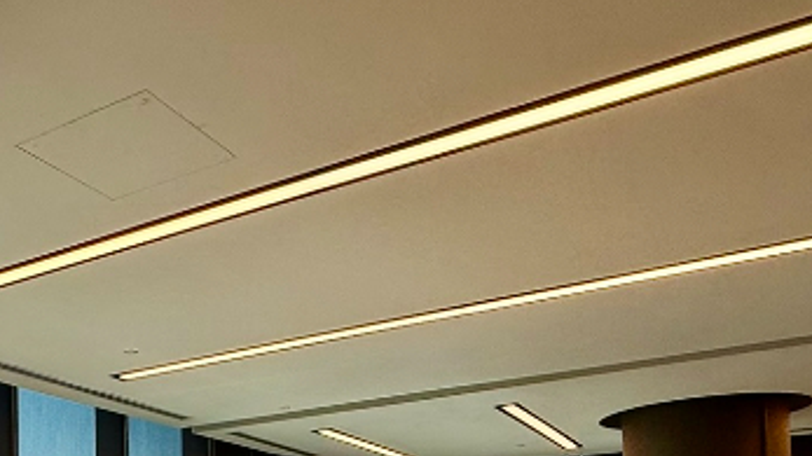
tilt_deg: +2.4
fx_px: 947
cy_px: 568
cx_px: 115
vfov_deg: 24.2
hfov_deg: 43.3
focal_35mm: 44
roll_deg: +0.8
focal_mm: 2.22
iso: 64
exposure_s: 1/201
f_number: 2.2
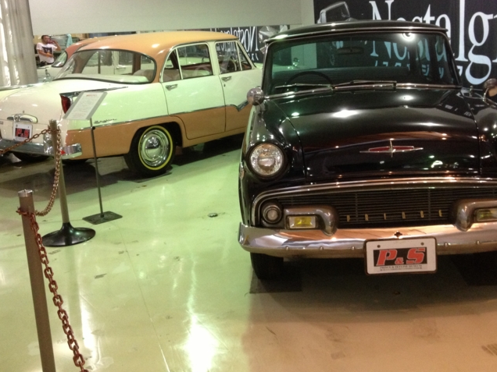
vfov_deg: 32.8
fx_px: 632
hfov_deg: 42.9
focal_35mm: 44
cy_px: 149
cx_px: 280
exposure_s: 1/20
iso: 250
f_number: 2.4
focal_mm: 4.28
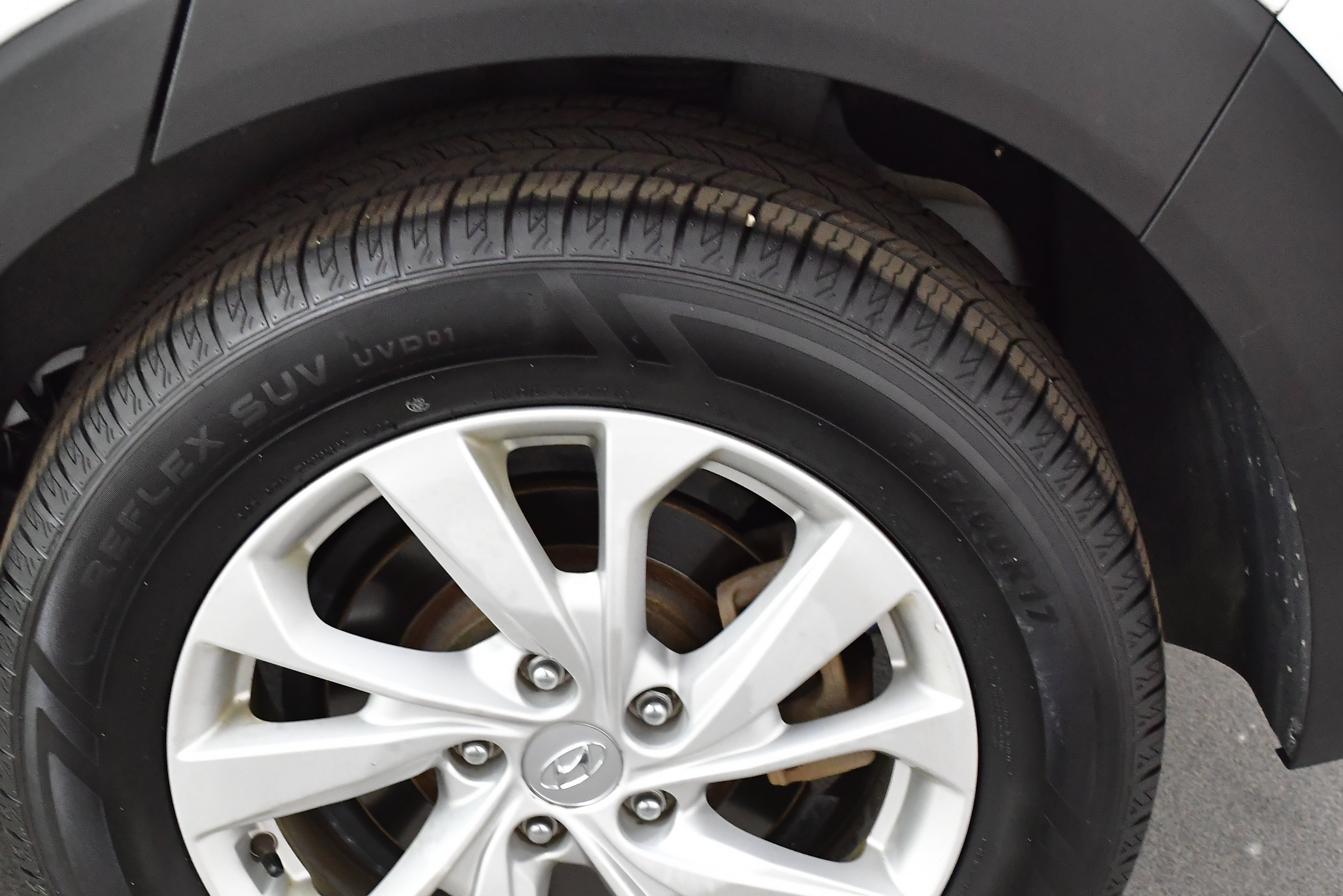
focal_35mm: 70
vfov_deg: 19.3
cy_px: 686
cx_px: 630
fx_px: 2611
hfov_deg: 28.8
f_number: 5.6
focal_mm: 30
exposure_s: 1/40
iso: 2800
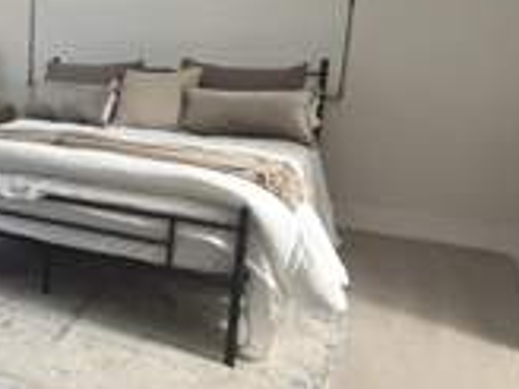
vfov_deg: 34.8
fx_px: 615
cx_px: -228
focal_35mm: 41
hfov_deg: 30.2
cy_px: 128
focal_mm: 2.22
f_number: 2.2
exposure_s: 1/60
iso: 800
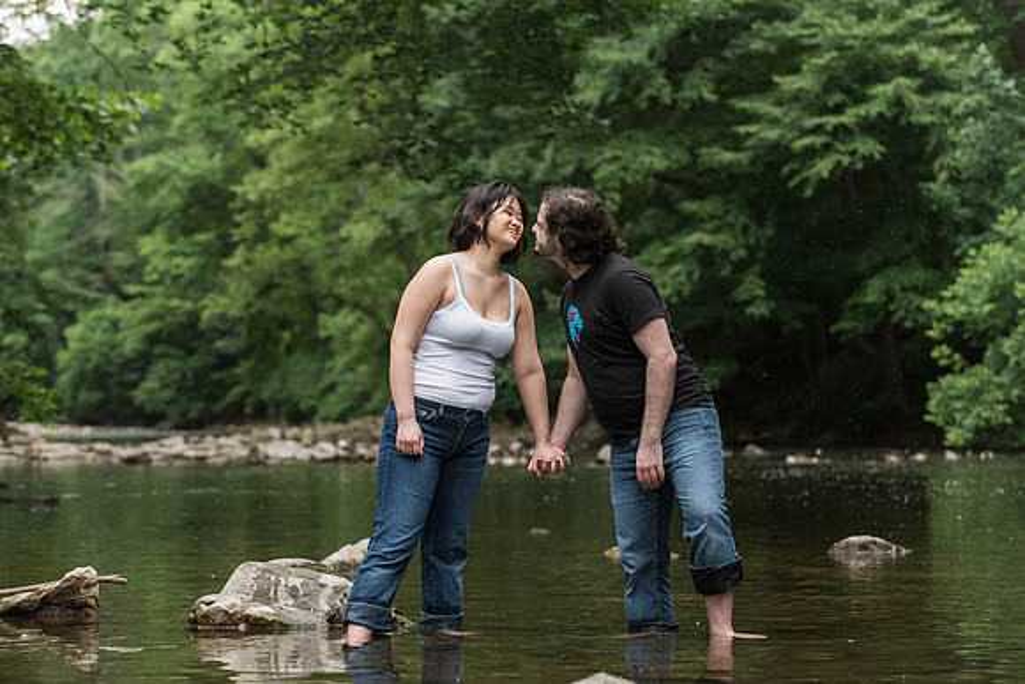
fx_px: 2870
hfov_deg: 20.3
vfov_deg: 13.6
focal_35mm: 101
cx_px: 513
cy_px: 333
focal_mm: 98
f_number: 4
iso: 1600
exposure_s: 1/400
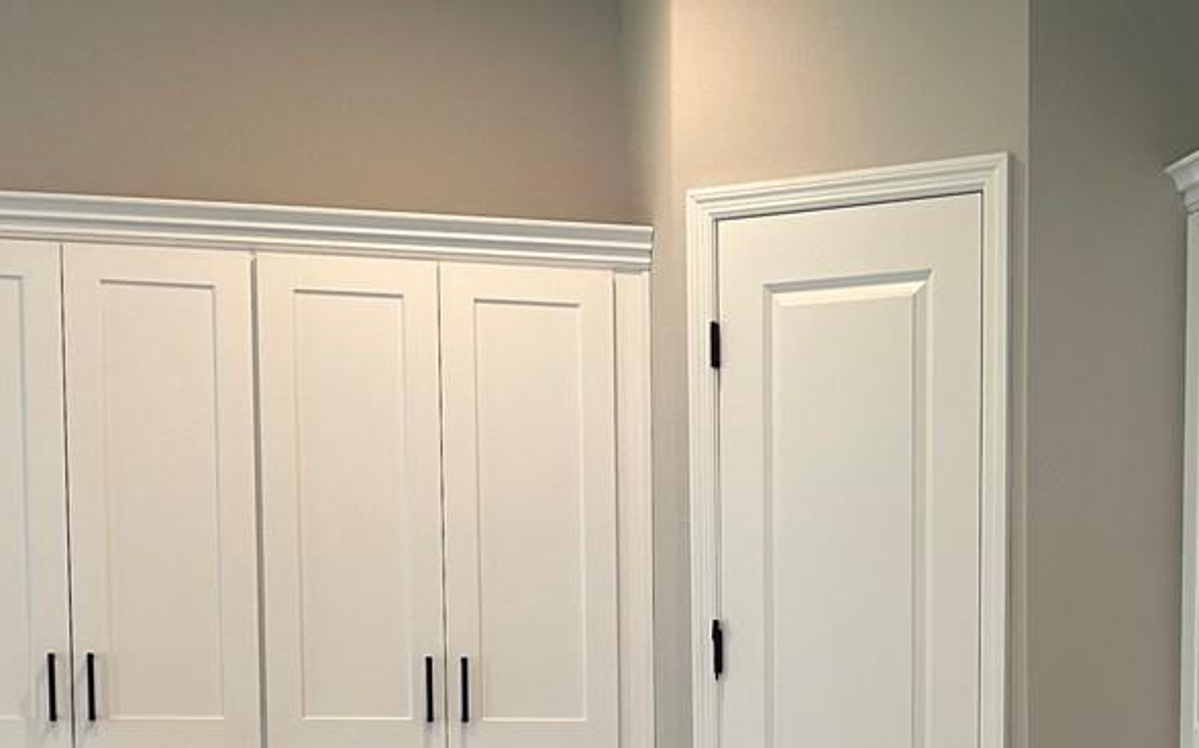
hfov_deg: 27.1
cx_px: 909
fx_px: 2450
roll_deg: +0.0
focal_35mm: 75
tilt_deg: -4.4
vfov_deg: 16.6
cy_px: 897
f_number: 1.5
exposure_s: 1/120
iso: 80
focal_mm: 5.7
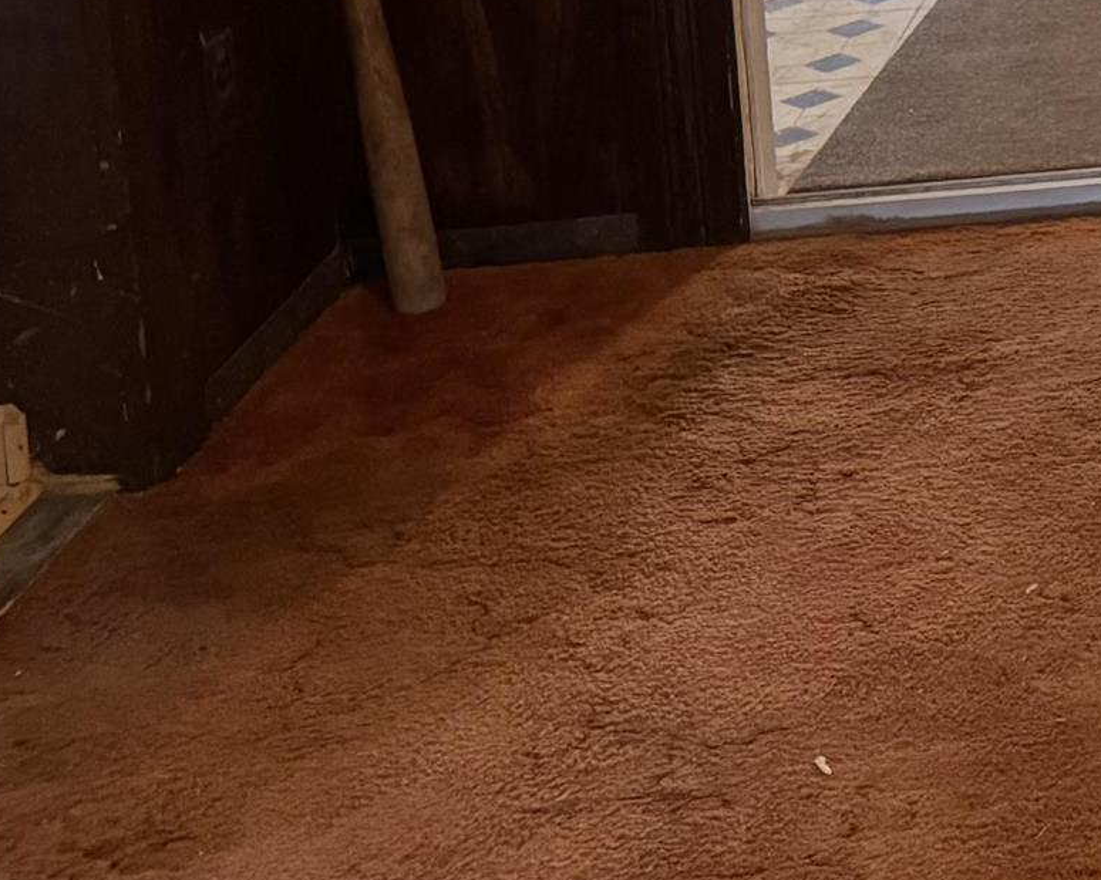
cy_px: -566
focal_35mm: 93
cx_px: 1871
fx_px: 3030
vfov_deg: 14.9
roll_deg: +1.6
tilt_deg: -8.5
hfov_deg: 17.4
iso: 500
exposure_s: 1/60
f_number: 1.78
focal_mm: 6.76
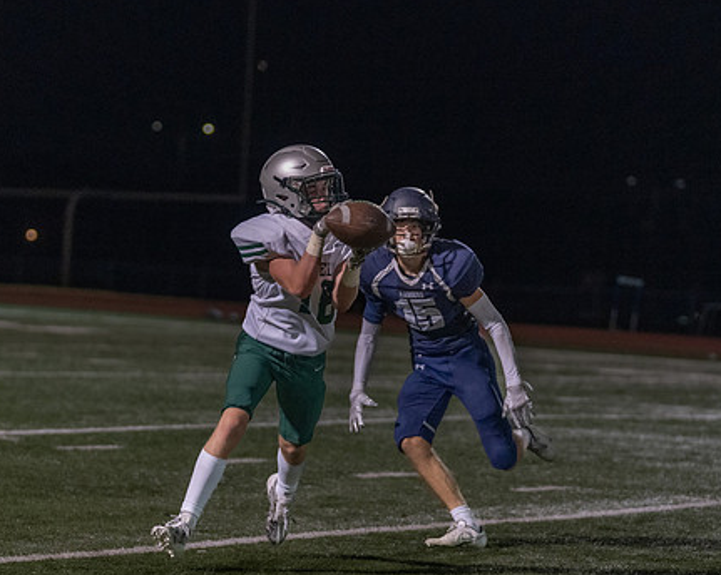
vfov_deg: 7.8
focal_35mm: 199
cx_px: 336
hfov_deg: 9.7
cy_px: 291
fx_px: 4243
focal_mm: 130
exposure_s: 1/1000
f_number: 3.2
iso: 6400
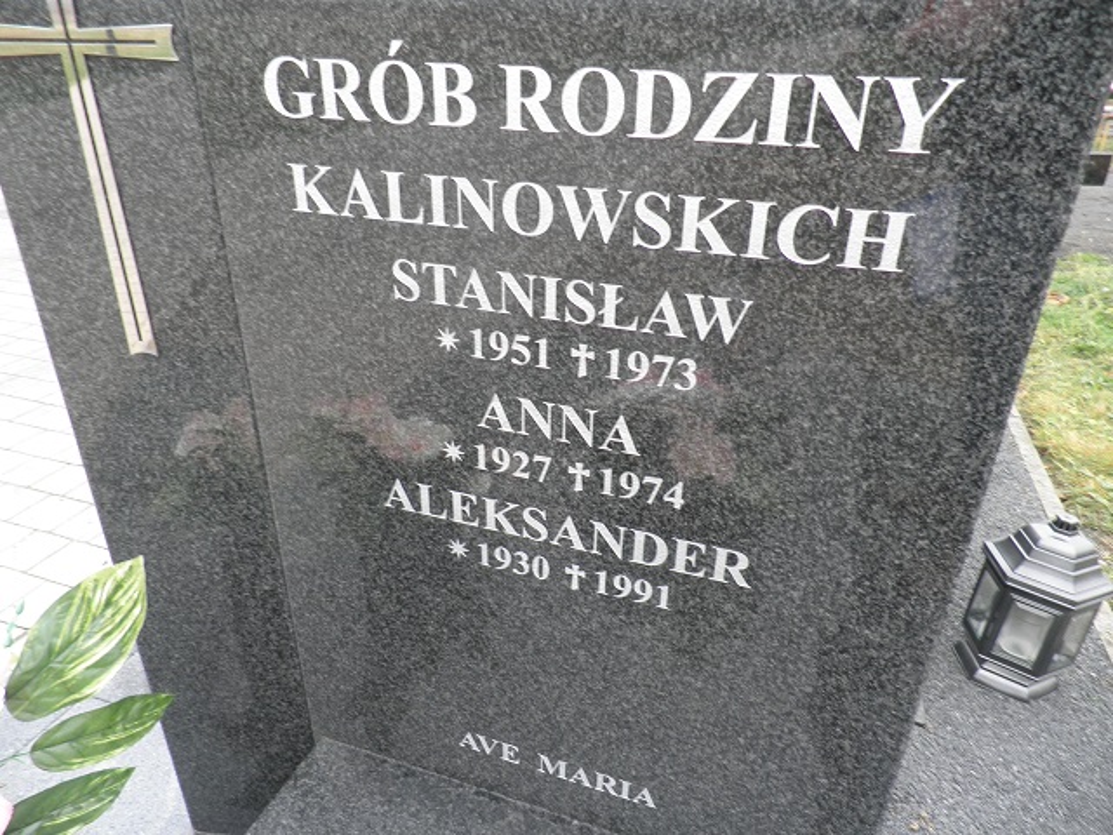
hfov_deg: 71.6
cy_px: 418
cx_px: 556
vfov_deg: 56.8
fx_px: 772
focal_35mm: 24
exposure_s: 1/30
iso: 80
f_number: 3.3
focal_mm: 4.3
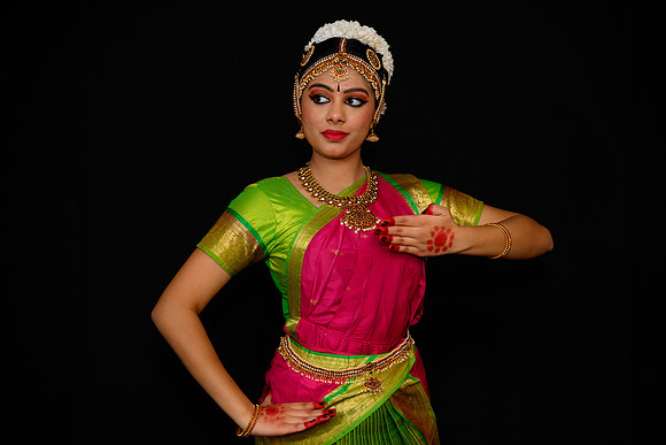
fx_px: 1295
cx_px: 333
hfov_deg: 28.8
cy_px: 222
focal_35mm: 70
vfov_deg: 19.5
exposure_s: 1/125
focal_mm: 70
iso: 640
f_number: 5
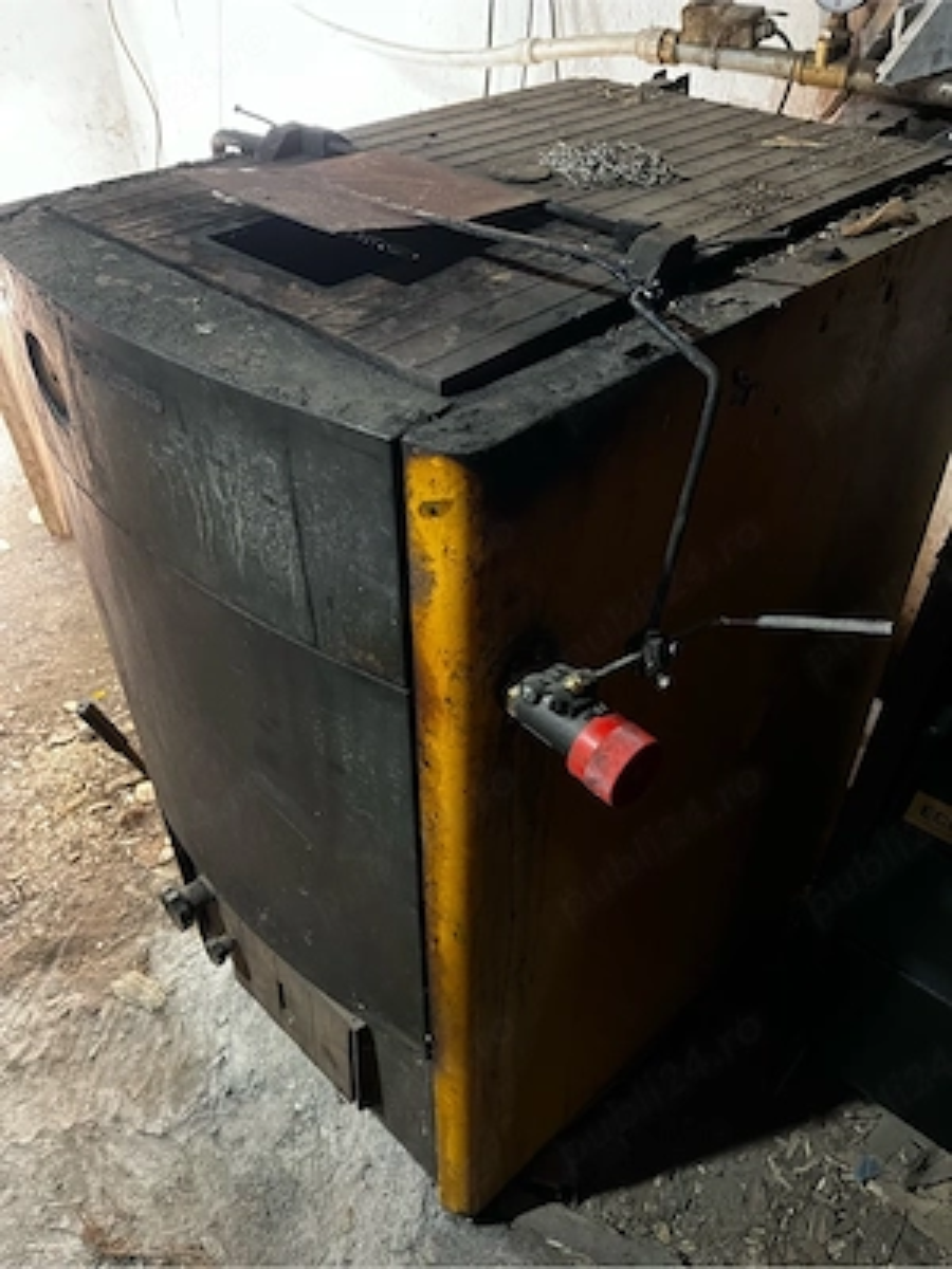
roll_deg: +1.9
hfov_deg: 53.1
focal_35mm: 26
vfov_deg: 67.3
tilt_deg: -40.0
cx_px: 476
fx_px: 953
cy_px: 634
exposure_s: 1/25
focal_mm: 5.1
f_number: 1.6
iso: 640
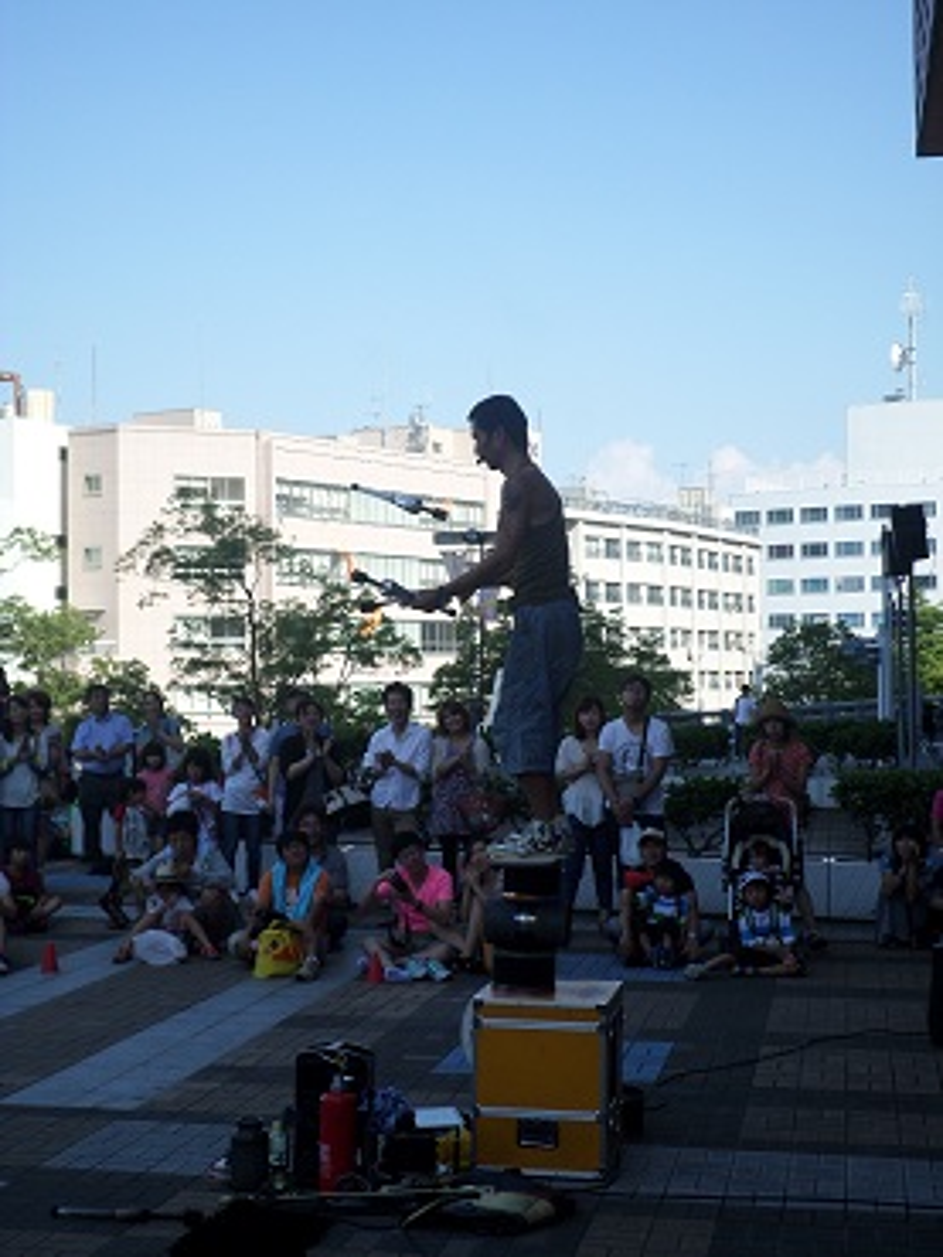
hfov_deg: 27.0
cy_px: 628
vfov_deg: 35.5
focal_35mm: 54
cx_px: 472
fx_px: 1960
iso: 80
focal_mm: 9.7
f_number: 3.6
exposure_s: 1/500
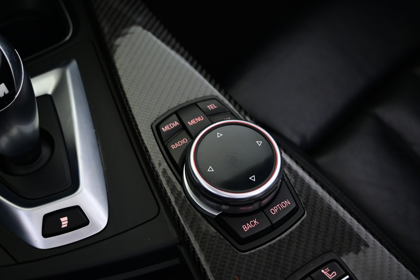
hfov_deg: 57.2
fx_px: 385
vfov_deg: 40.0
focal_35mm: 33
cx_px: 210
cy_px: 140
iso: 1600
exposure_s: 1/40
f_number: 4
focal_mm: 22
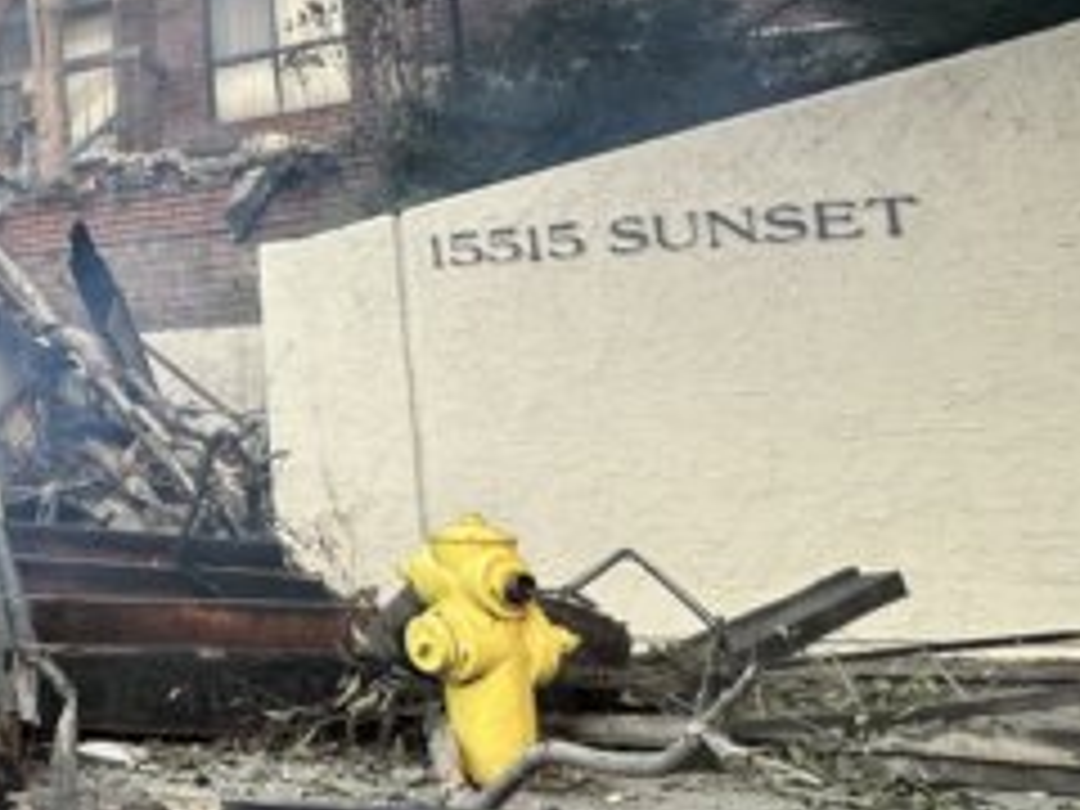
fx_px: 1092
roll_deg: -1.0
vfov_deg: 40.2
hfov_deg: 39.6
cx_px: -184
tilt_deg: +11.6
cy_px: 266
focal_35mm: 35
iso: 125
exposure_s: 1/99
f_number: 2.2
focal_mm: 2.22
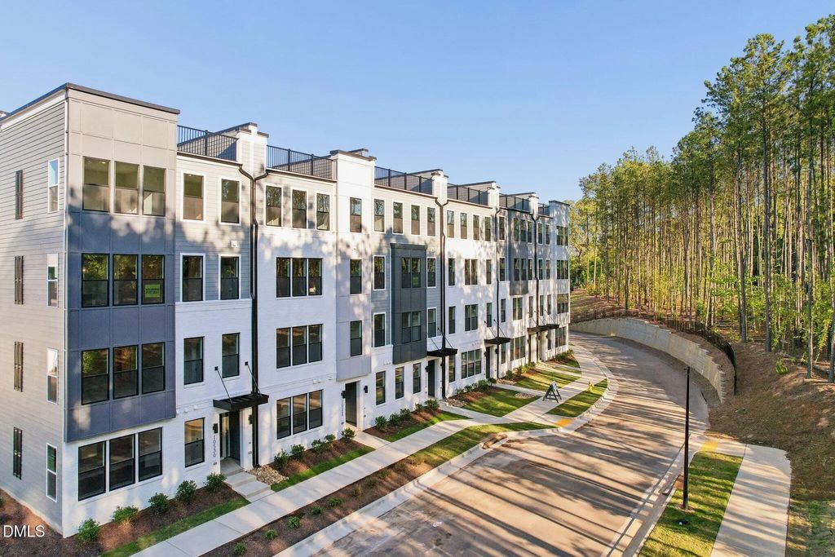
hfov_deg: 78.6
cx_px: 418
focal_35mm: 22
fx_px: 510
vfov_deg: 57.2
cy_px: 278
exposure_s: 1/50
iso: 100
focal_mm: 8.4
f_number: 2.8
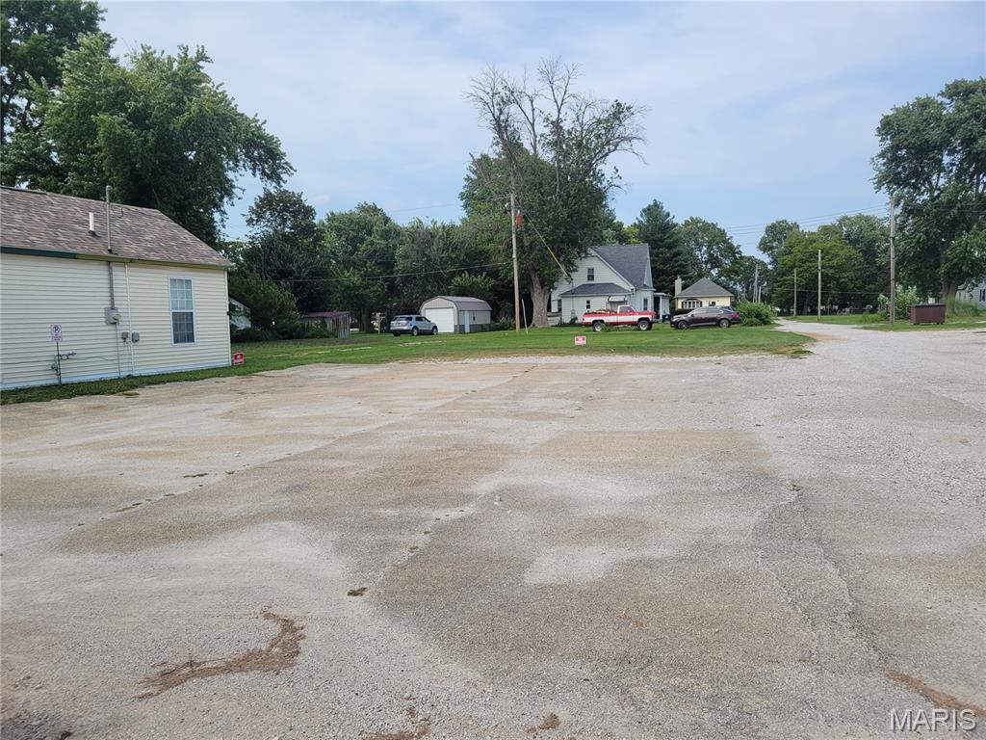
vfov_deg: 53.1
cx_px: 493
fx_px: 741
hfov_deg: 67.3
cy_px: 370
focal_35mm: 26
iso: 40
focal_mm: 5.4
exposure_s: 1/2082
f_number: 1.8
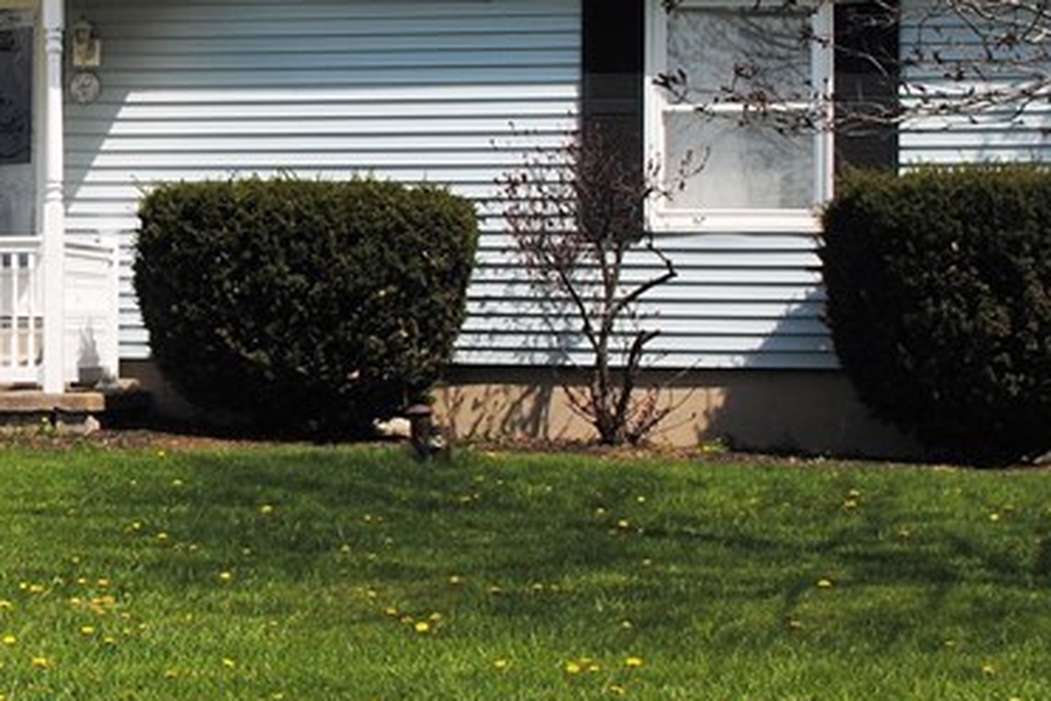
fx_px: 3065
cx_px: -157
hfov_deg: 18.6
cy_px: 185
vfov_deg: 13.0
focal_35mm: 105
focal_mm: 24
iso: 100
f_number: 7.1
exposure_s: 1/400
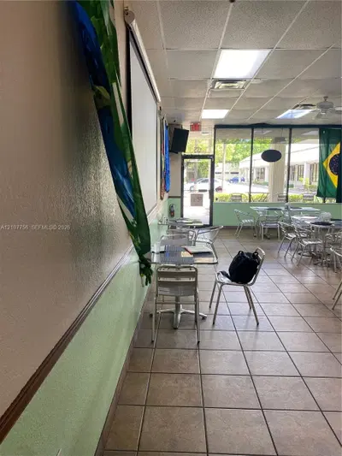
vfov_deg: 67.3
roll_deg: -1.2
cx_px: 171
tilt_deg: -6.8
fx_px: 342
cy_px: 228
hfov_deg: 53.1
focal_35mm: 26
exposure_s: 1/60
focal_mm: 4.25
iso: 64
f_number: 1.8
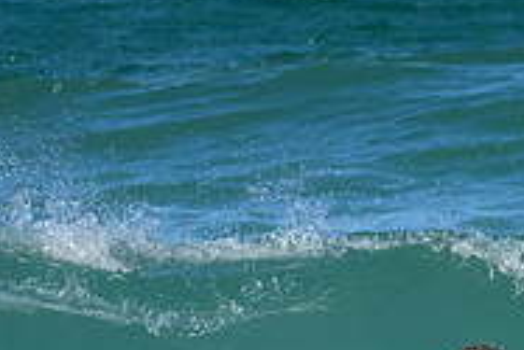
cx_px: 468
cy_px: 500
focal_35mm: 1641
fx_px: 23903
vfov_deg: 0.8
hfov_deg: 1.3
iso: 2500
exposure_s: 1/2000
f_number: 10
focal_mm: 530
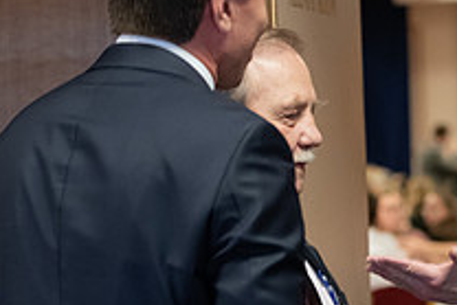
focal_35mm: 195
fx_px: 2477
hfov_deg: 10.4
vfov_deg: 7.1
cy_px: 179
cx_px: 477
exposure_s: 1/200
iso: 3200
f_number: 3.2
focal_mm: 70
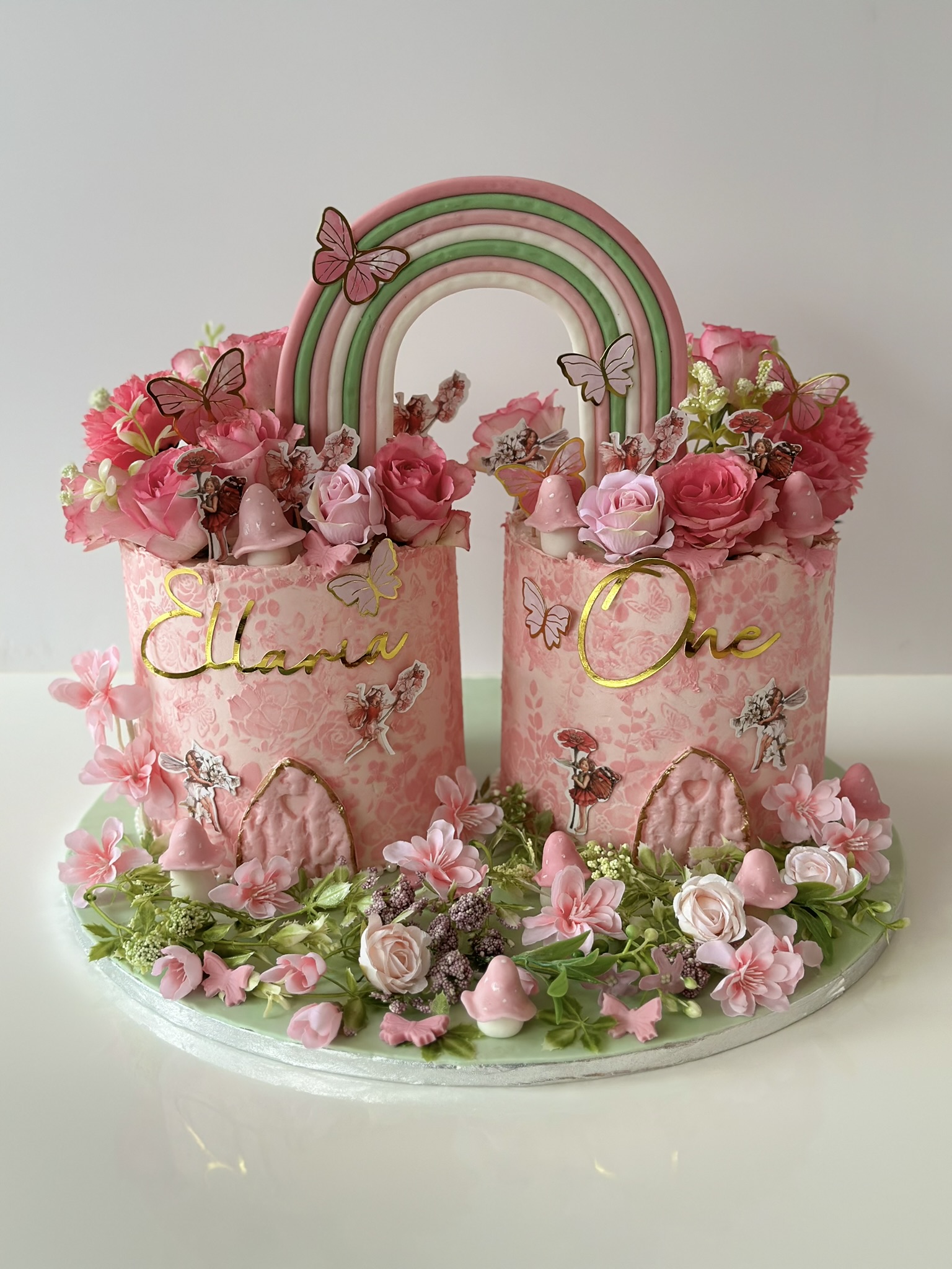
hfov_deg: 30.3
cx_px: 476
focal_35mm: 48
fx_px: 1760
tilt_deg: -20.0
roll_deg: +0.3
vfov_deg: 39.7
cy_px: 634
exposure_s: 1/83
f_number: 1.78
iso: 125
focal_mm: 6.86
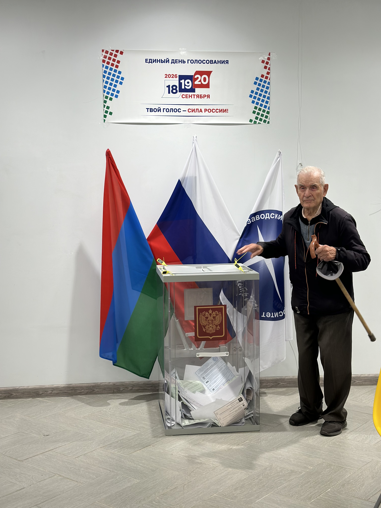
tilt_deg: -5.1
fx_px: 704
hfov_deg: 30.3
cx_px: 190
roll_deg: -0.1
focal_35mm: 48
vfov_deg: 39.7
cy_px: 254
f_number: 1.78
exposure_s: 1/103
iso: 64
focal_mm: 6.86
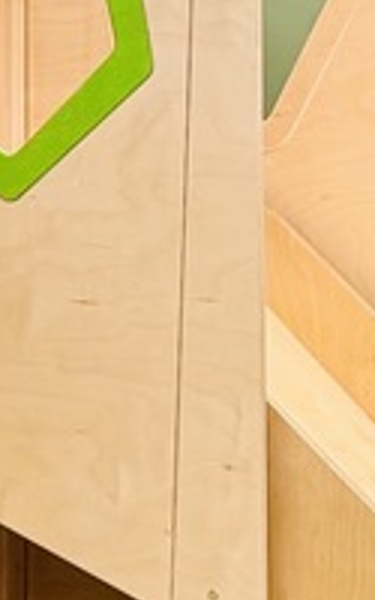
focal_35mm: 178
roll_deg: -1.1
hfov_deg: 7.3
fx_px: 2911
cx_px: 387
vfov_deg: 11.7
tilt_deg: -5.9
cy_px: 489
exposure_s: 1/59
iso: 250
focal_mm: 6.76
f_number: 1.78
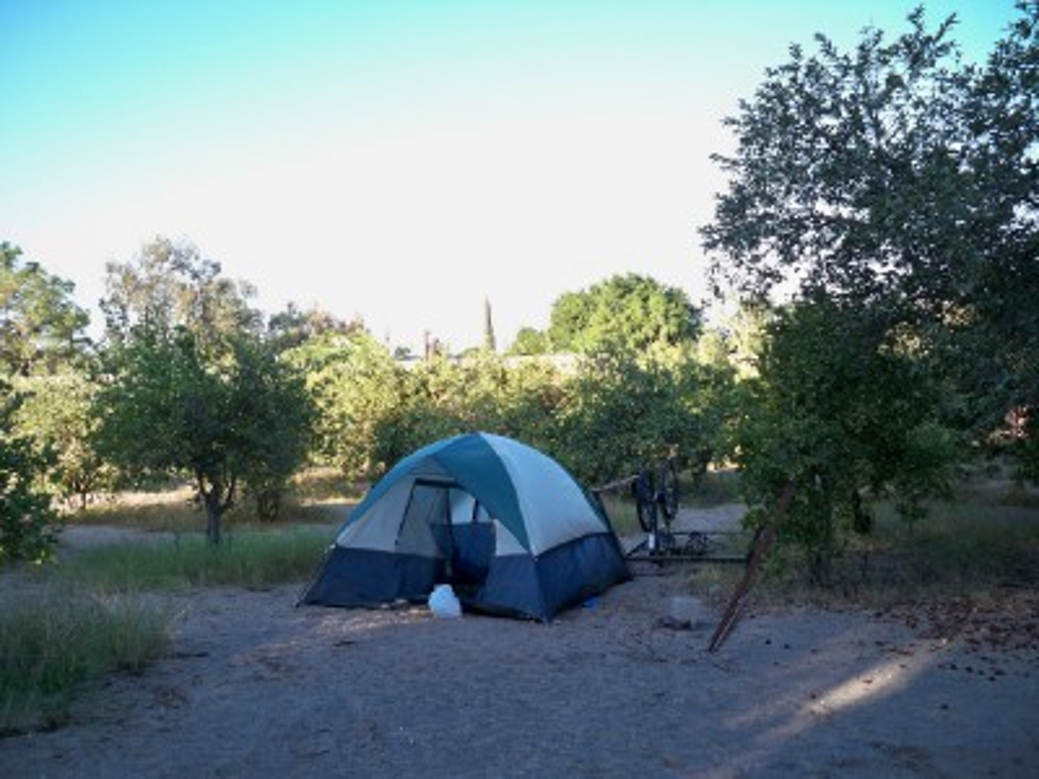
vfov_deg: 40.7
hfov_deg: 52.6
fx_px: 1051
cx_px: 520
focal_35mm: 35
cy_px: 390
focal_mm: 6.3
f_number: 3.1
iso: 64
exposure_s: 1/125
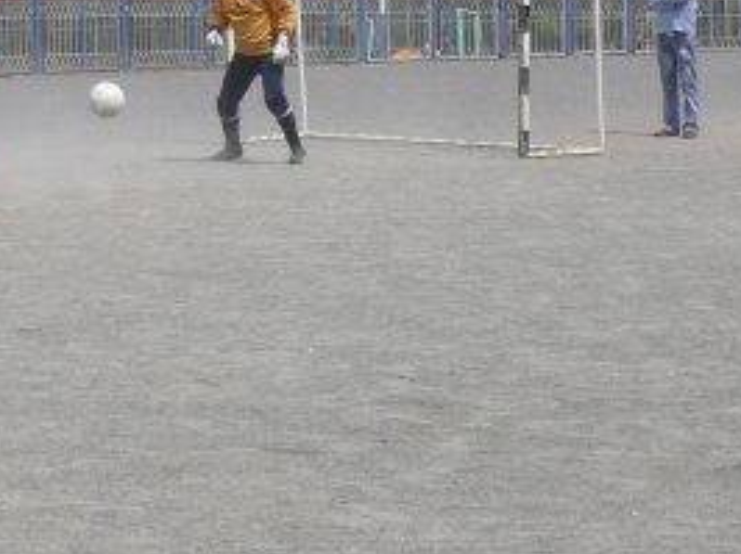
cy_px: 8
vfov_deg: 9.4
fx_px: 3336
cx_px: 42
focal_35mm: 156
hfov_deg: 12.6
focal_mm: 11.3
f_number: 6.3
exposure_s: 1/400
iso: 100
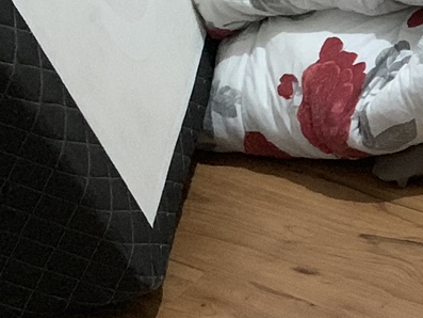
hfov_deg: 12.5
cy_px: 174
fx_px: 1638
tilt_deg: -37.8
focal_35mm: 134
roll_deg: +0.1
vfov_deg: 11.1
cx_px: 914
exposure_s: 1/30
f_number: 1.8
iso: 640
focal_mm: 4.25
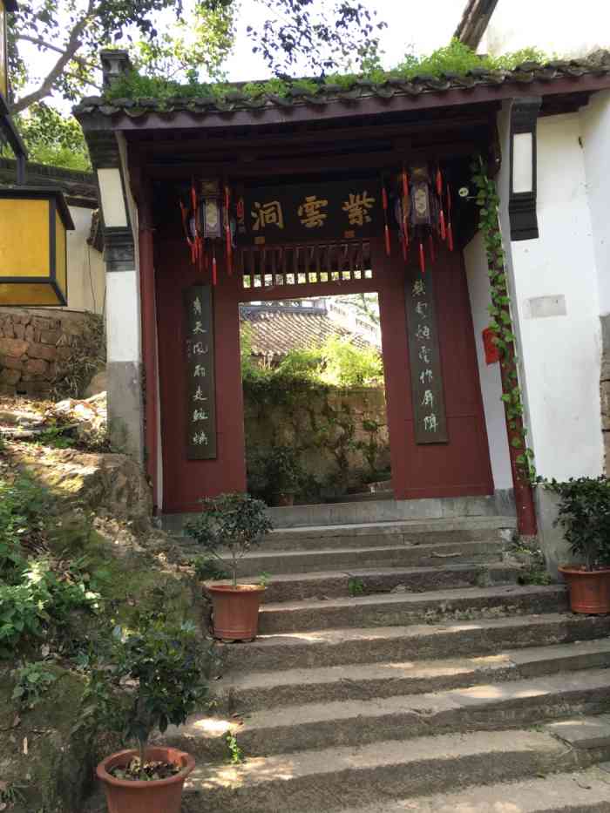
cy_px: 406
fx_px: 681
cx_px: 305
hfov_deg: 48.2
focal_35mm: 29
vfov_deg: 61.7
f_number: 2.2
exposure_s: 1/100
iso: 40
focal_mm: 4.15
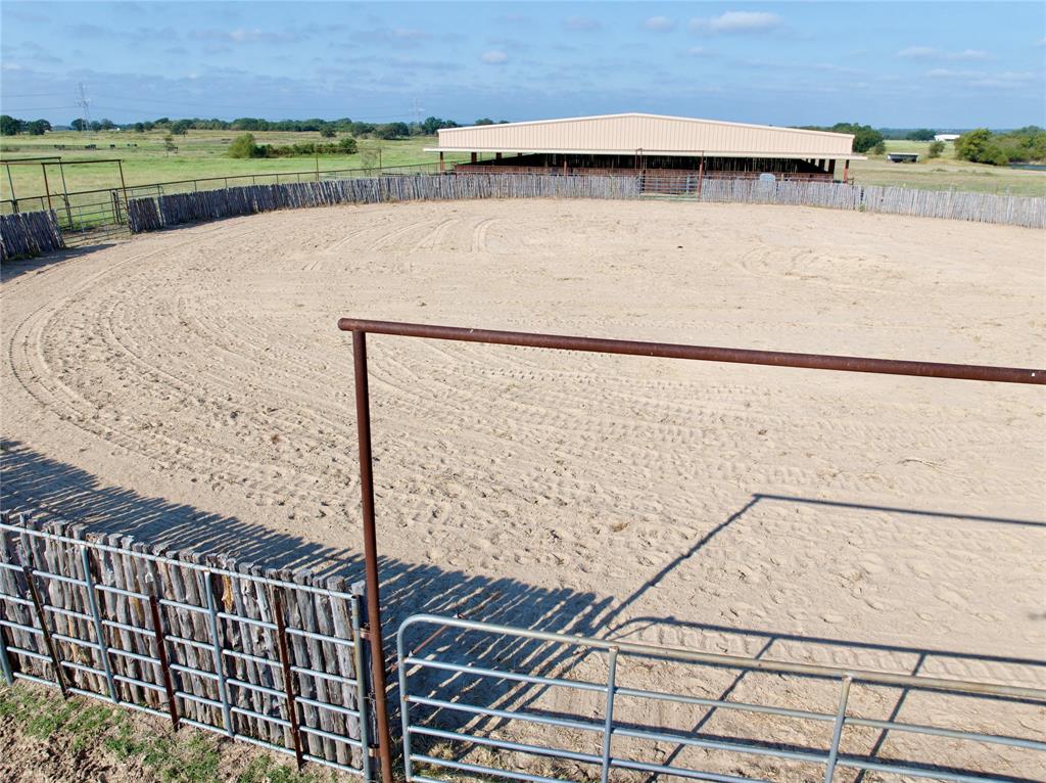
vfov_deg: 56.7
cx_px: 523
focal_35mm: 24
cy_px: 392
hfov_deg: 71.6
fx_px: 725
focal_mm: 12.29
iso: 110
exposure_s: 1/50
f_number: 2.8
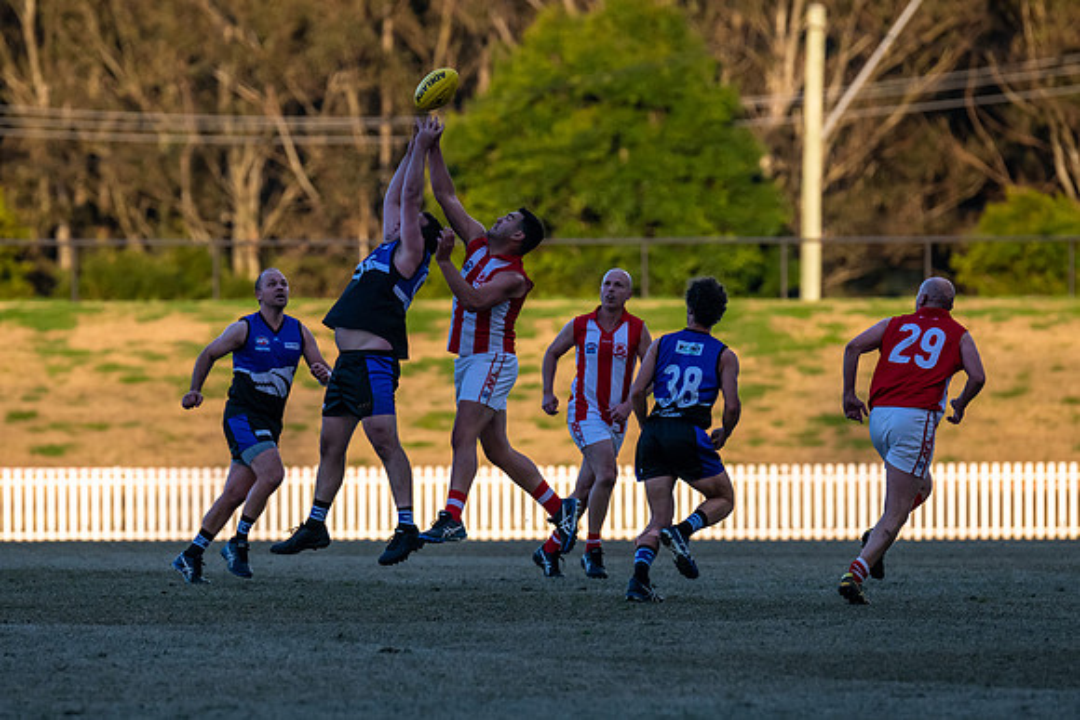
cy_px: 344
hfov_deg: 5.1
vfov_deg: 3.4
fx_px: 12218
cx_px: 453
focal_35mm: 407
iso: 800
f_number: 4.5
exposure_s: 1/1600
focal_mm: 300
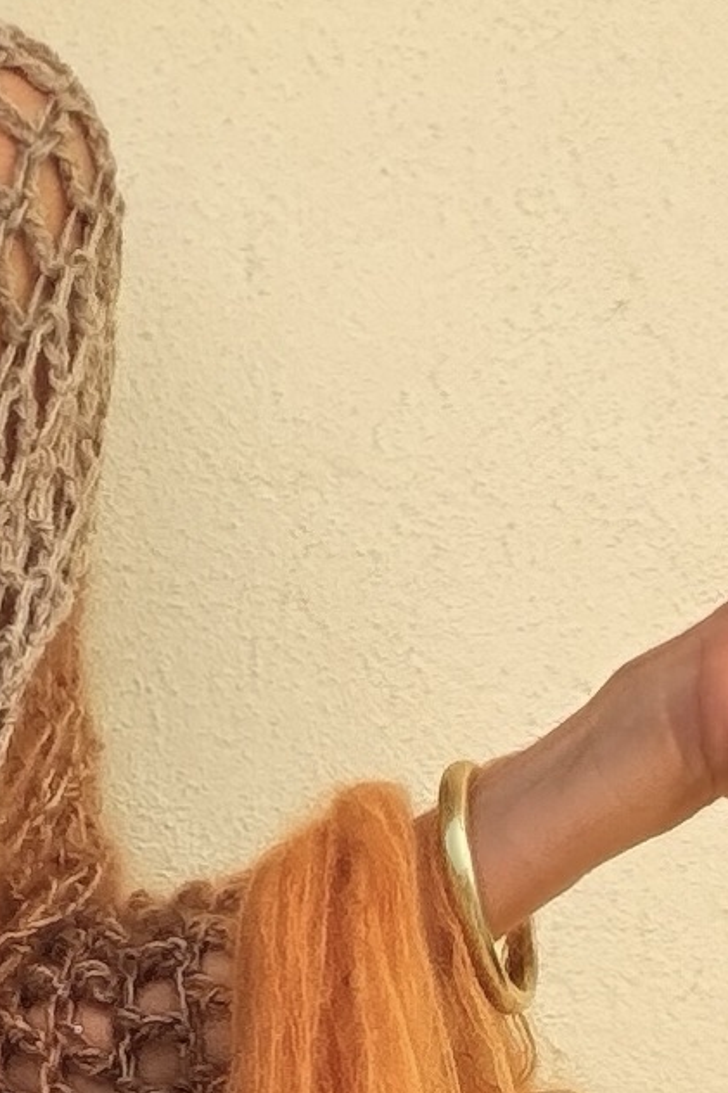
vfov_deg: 14.1
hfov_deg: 9.4
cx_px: -380
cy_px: 1366
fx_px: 4279
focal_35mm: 141
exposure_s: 1/570
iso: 25
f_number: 1.9
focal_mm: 2.71
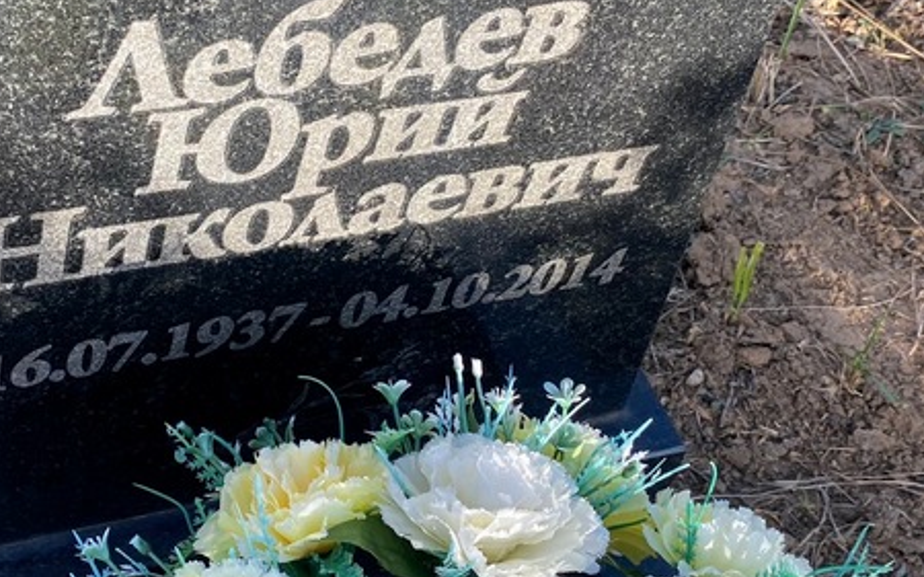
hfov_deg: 40.8
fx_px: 1234
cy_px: 195
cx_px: 361
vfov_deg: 26.2
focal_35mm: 49
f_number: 1.8
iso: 32
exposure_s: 1/822
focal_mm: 4.25
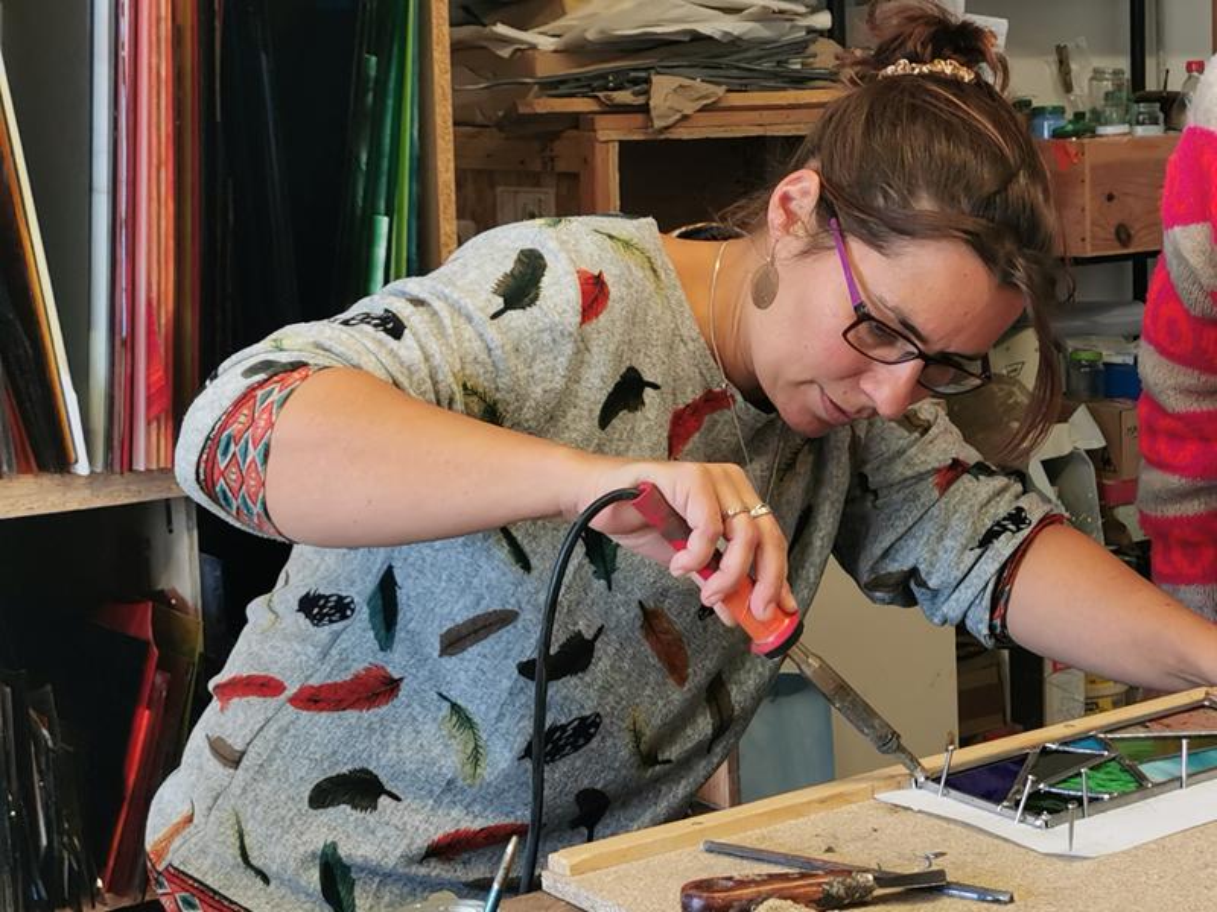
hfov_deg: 42.9
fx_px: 1547
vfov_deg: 32.9
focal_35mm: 44
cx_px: 608
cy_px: 456
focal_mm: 5.56
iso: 80
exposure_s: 1/100
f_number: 1.6
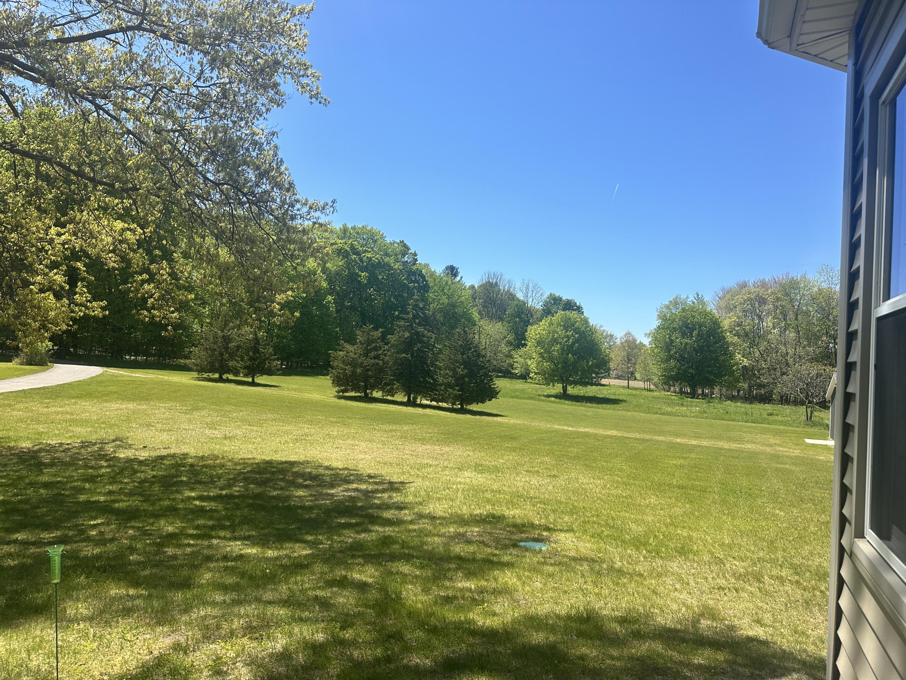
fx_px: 628
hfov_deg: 71.6
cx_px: 453
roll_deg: -4.4
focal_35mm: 24
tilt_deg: +1.8
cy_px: 340
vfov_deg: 56.8
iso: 80
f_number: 1.78
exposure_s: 1/3861
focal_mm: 6.86
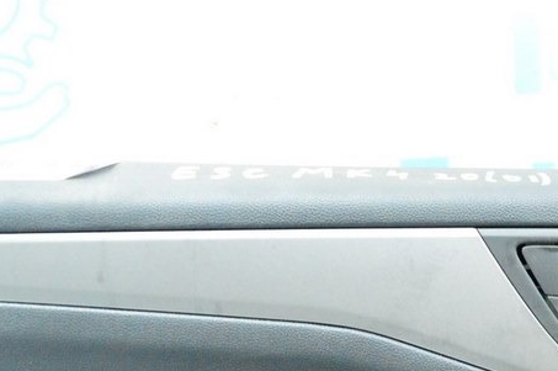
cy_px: 377
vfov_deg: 21.4
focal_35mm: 61
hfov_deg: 32.2
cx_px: 427
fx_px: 944
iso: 6400
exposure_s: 1/60
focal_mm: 18
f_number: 6.3
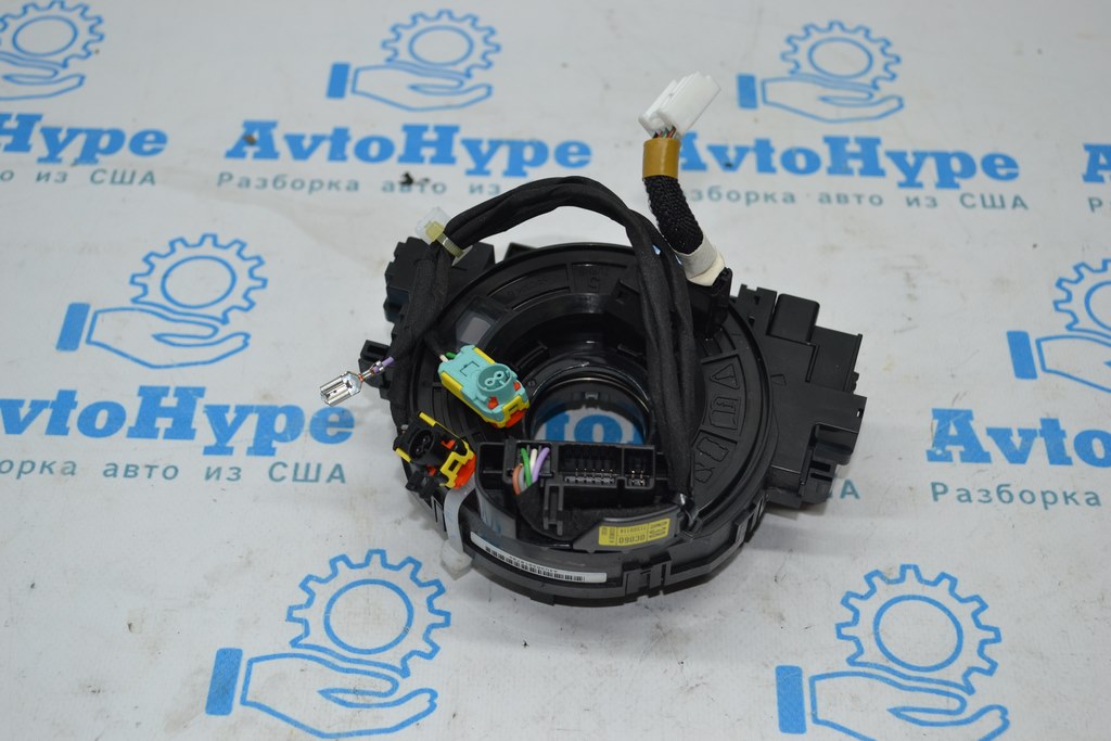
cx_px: 556
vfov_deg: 26.5
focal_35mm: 51
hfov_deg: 38.9
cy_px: 370
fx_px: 1574
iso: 360
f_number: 5
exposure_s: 1/125
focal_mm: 34
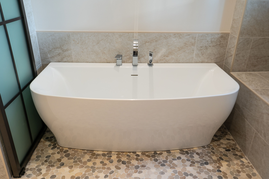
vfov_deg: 43.6
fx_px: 224
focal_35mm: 30
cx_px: 134
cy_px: 90
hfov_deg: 61.9
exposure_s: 1/50
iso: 250
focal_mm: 30
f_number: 2.8
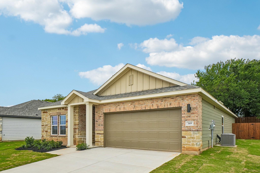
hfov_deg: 78.6
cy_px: 86
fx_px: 159
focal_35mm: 22
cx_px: 130
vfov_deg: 57.2
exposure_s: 1/1600
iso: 400
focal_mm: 15
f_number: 8
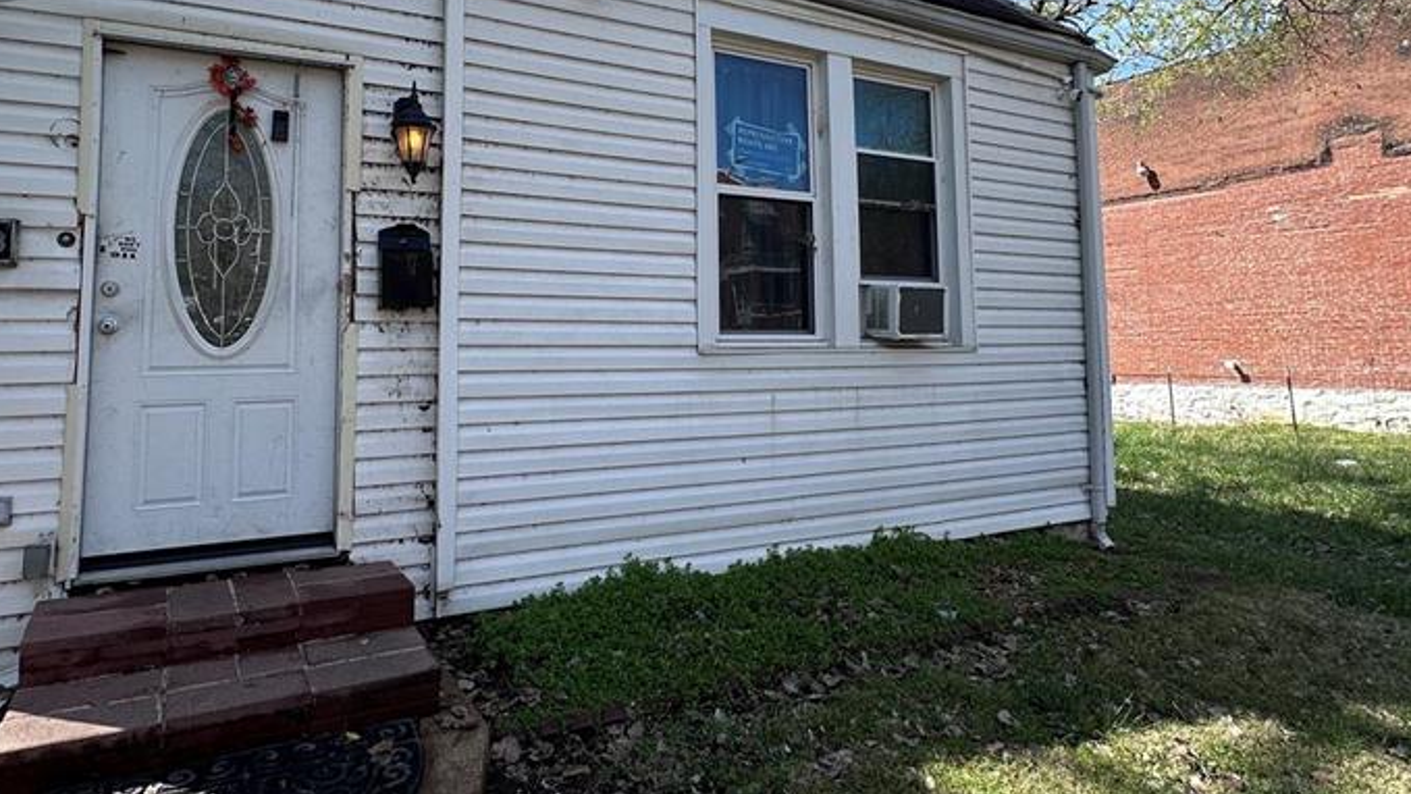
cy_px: 266
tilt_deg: +5.7
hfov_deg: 78.4
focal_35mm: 23
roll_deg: +0.3
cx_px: 632
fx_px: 861
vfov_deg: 48.7
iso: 40
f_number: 2.2
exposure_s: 1/764
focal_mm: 2.22
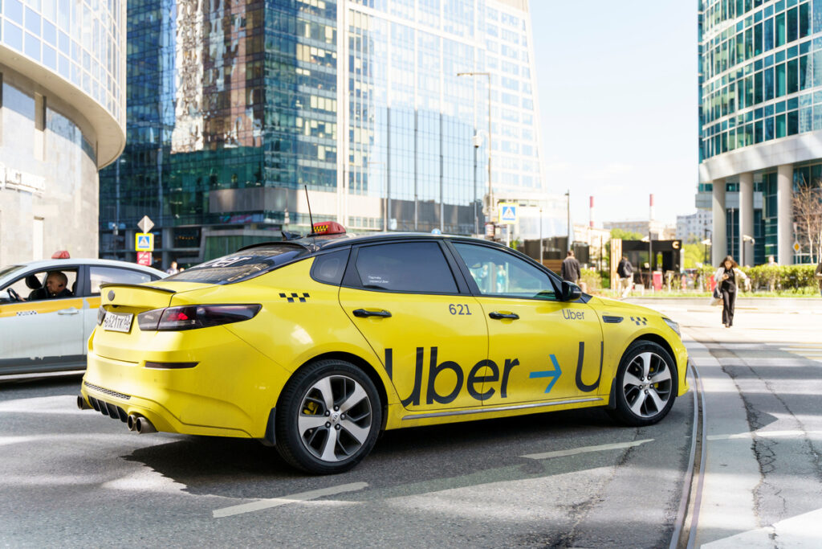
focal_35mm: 37
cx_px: 411
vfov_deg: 36.0
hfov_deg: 51.9
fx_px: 845
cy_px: 274
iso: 320
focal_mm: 37
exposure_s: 1/2000
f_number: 2.8
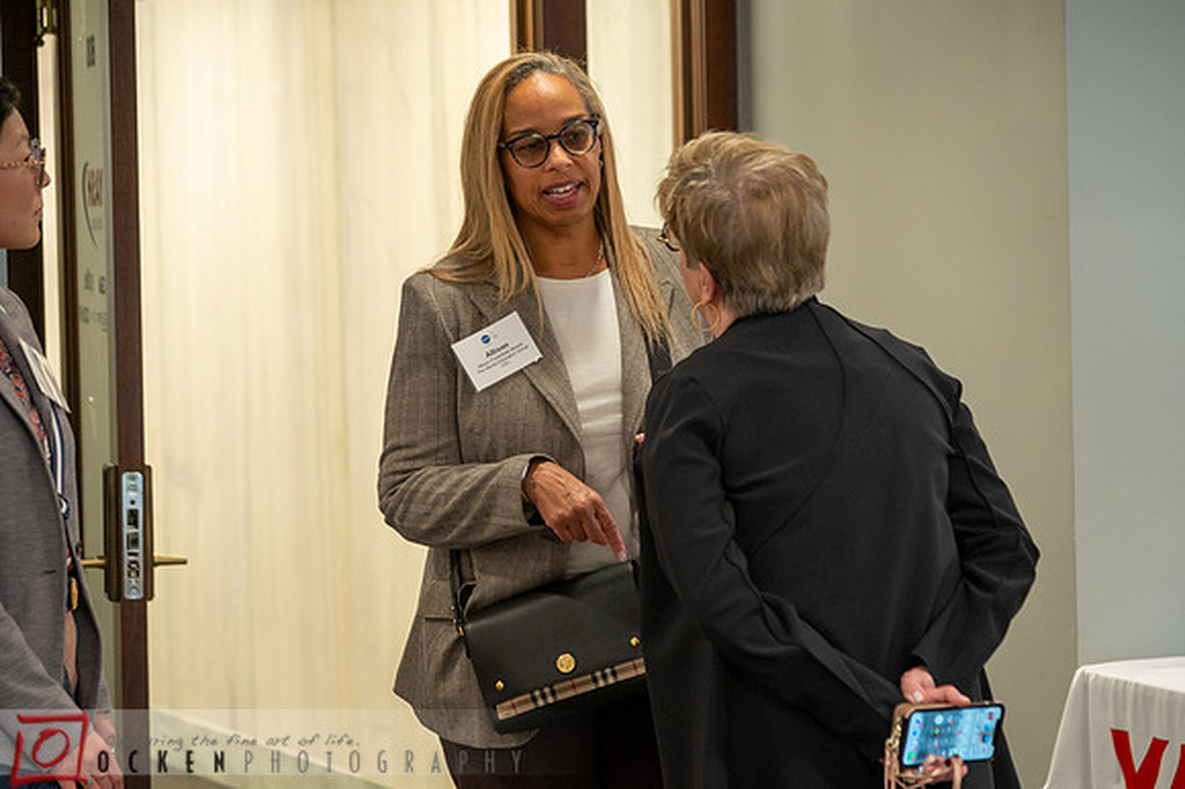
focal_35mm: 134
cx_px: 661
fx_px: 4404
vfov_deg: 10.2
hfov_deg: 15.3
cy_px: 413
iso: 1600
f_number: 4
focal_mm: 120
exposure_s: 1/100
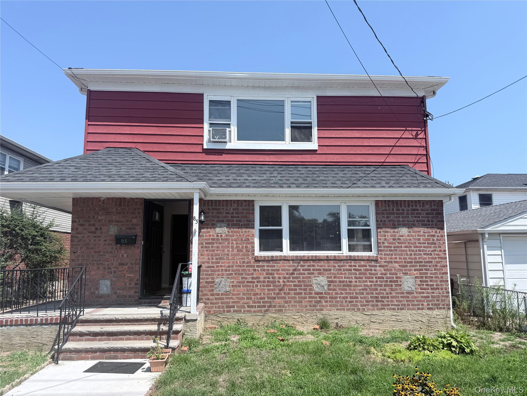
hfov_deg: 71.6
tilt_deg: +8.4
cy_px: 198
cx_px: 264
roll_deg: +0.3
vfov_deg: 56.8
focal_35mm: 24
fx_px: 365
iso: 80
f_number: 1.78
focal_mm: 6.76
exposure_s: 1/3759
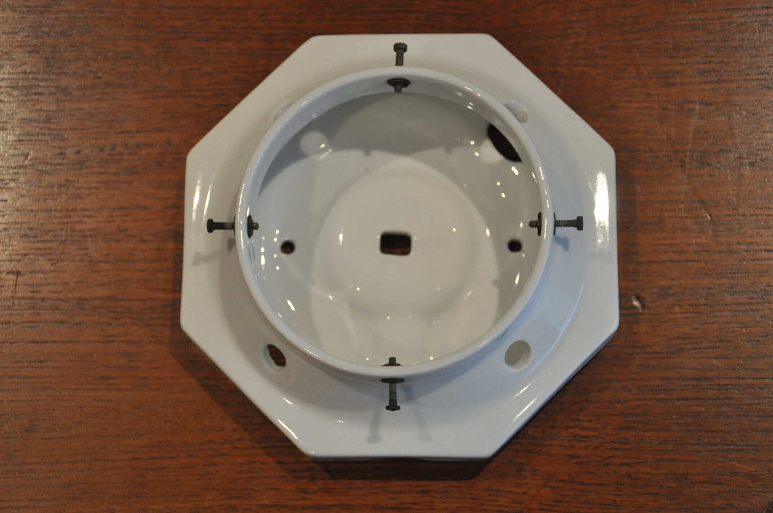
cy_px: 256
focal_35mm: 75
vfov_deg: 18.1
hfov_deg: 27.0
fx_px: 1608
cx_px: 386
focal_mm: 50
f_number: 5
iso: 800
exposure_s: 1/60
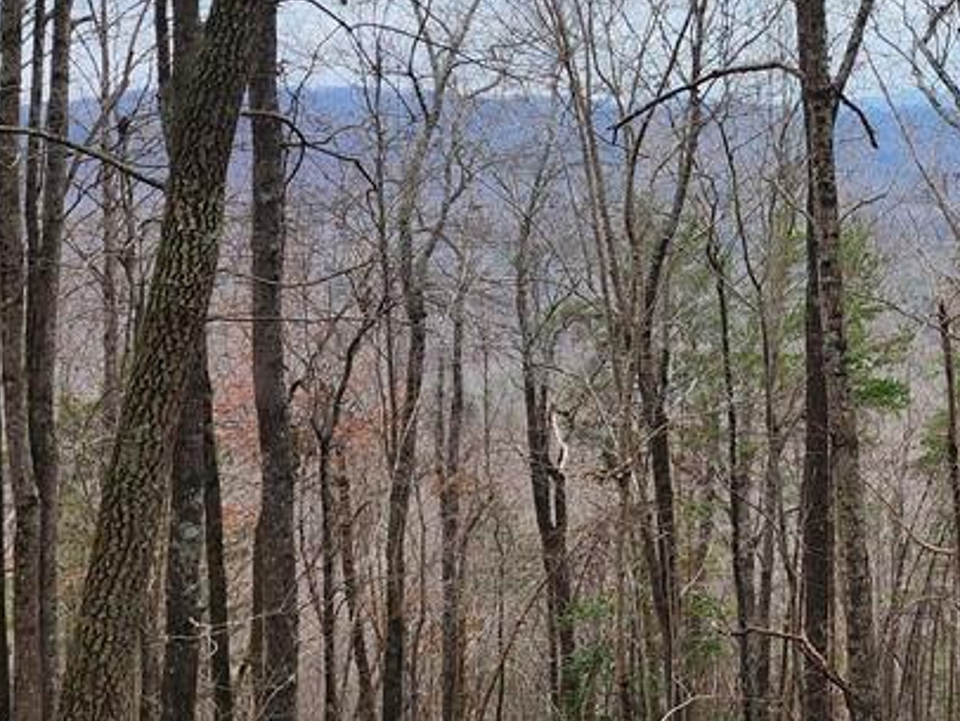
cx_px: 747
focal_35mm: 58
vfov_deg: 24.8
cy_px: 125
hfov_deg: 32.4
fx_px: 1609
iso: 64
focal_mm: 6.4
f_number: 1.8
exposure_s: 1/180
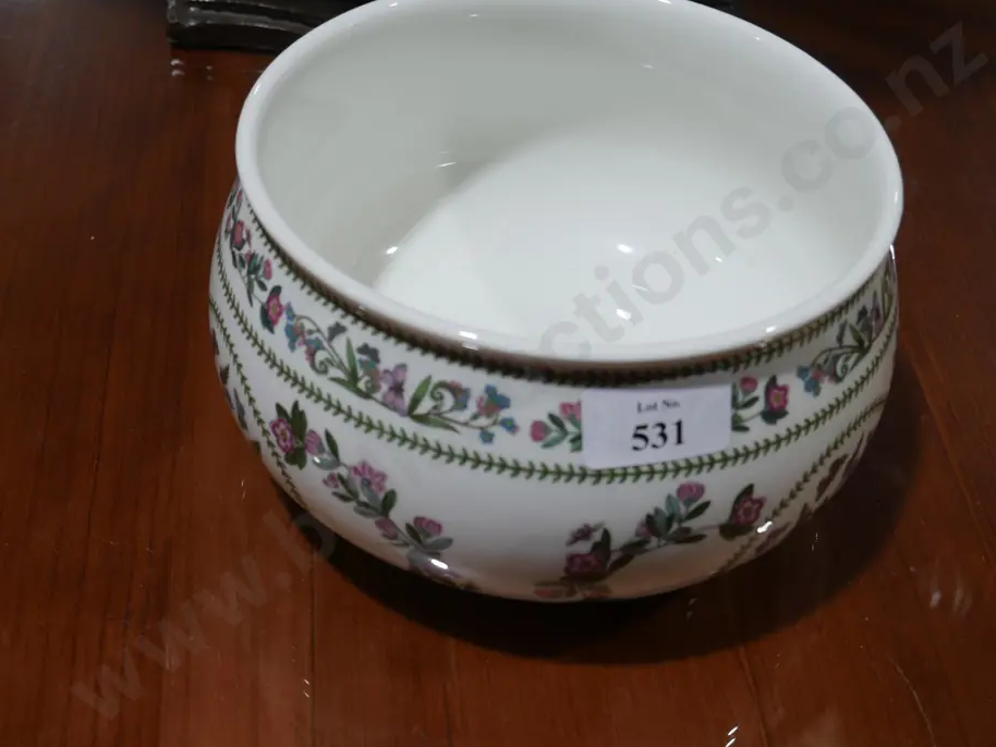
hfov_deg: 34.3
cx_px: 527
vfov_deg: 26.1
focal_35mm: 56
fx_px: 1612
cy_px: 375
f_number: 5.6
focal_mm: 25
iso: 250
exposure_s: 1/60
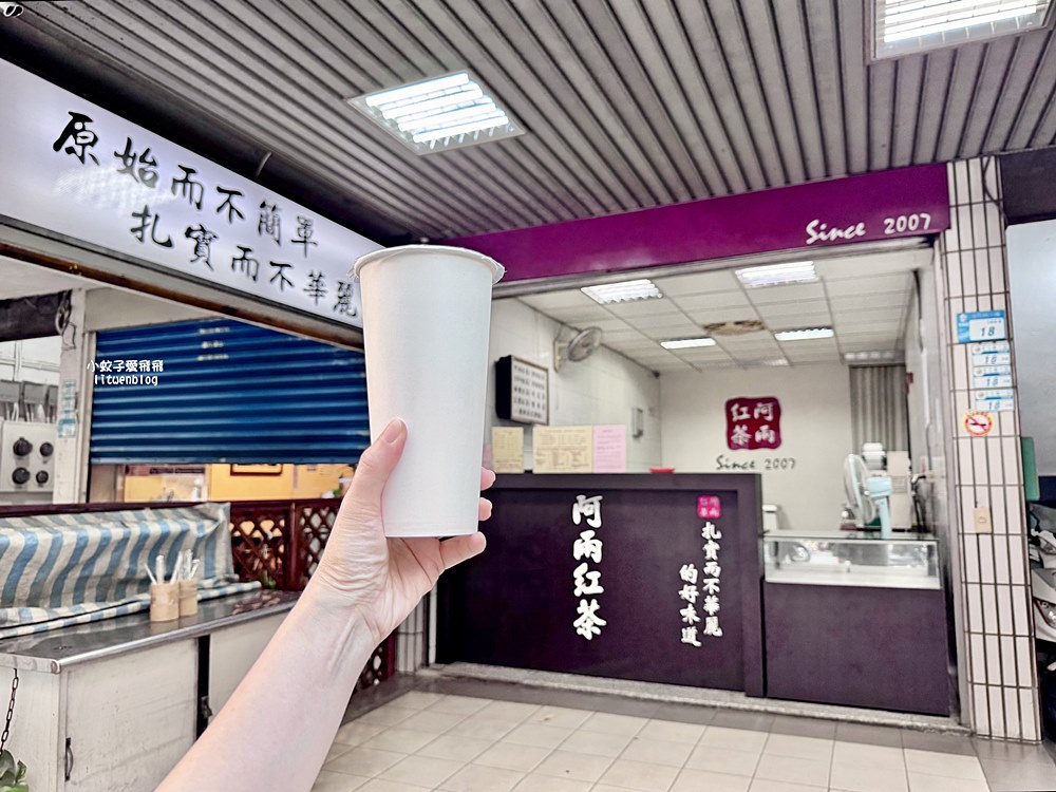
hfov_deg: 71.6
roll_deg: +0.4
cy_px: 396
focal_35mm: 24
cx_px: 528
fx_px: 732
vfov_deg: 56.8
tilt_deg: +7.0
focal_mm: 6.76
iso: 160
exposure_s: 1/120
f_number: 1.78
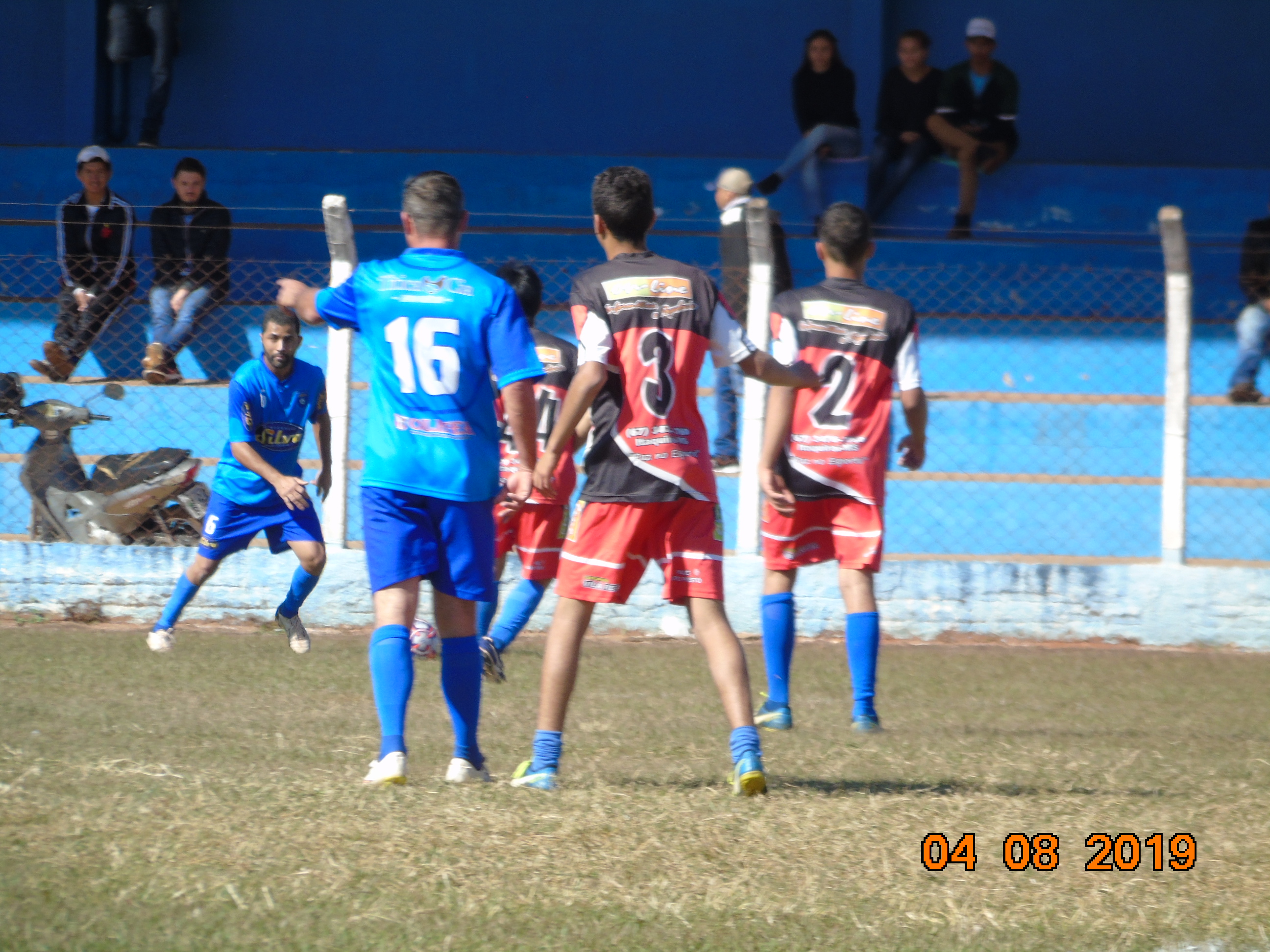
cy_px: 476
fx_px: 17537
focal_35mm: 478
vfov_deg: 3.1
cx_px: 635
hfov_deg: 4.1
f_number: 5.5
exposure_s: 1/200
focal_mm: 85
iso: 80
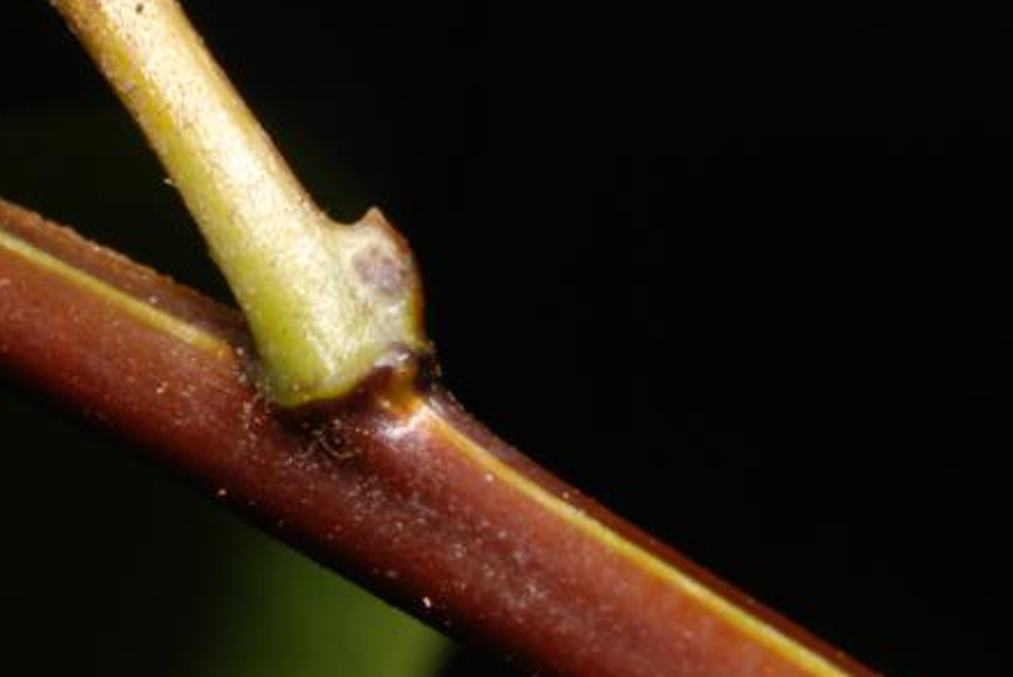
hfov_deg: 14.3
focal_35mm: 143
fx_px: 4028
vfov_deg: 9.6
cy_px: 360
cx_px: 328
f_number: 22
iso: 200
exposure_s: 1/60
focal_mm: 70
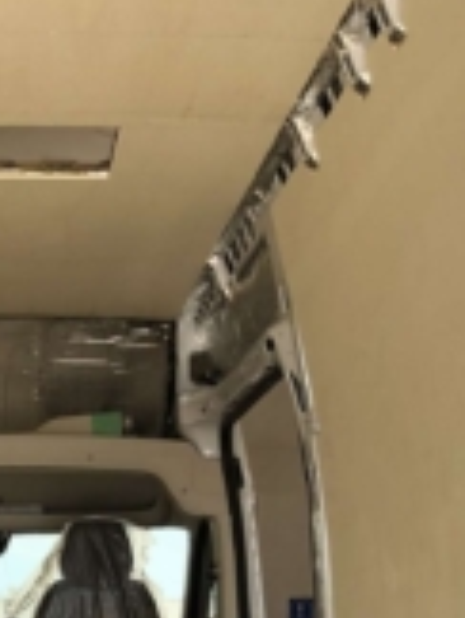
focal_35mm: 92
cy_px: 738
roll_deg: +0.4
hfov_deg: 15.7
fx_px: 1643
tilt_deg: -1.9
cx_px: -46
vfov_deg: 20.0
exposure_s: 1/182
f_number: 1.8
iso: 20
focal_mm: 4
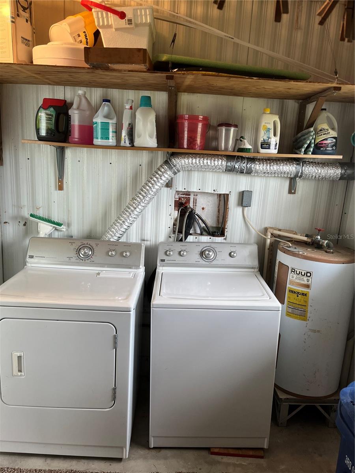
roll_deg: -4.6
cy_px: 236
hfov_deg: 53.1
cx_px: 178
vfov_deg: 67.3
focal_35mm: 26
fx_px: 356
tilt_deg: -9.7
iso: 80
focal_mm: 5.1
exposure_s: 1/60
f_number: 1.6
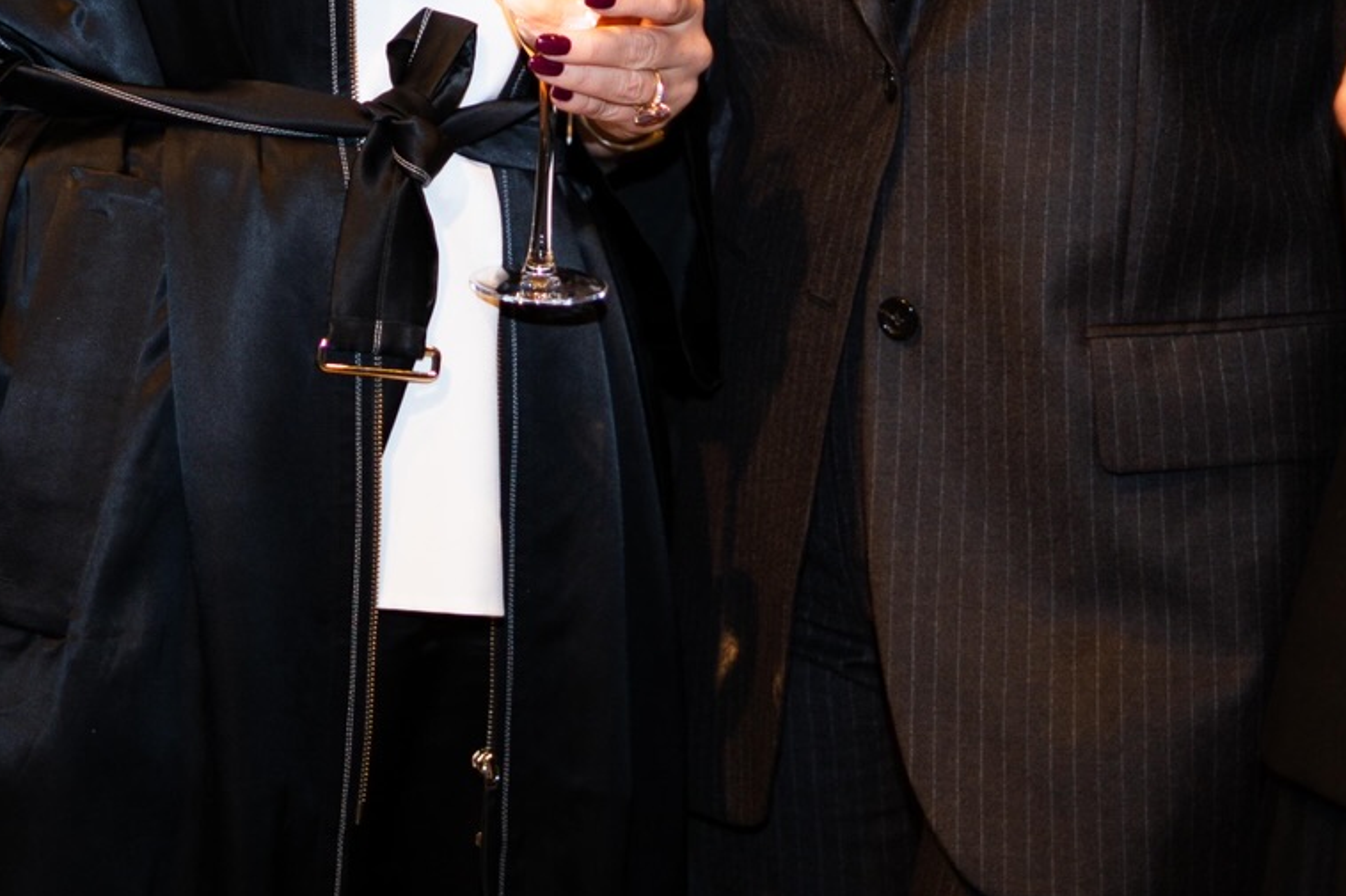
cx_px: 426
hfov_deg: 13.5
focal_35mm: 152
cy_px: -429
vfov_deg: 8.8
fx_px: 5682
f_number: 1.8
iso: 160
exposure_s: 1/250
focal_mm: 50
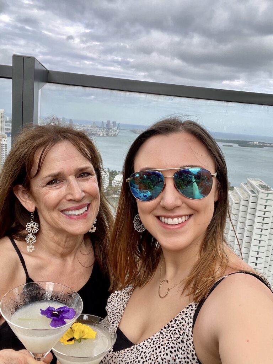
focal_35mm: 30
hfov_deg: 46.8
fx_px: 315
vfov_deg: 60.0
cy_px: 182
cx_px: 136
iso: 25
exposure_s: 1/121
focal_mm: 2.71
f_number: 2.2
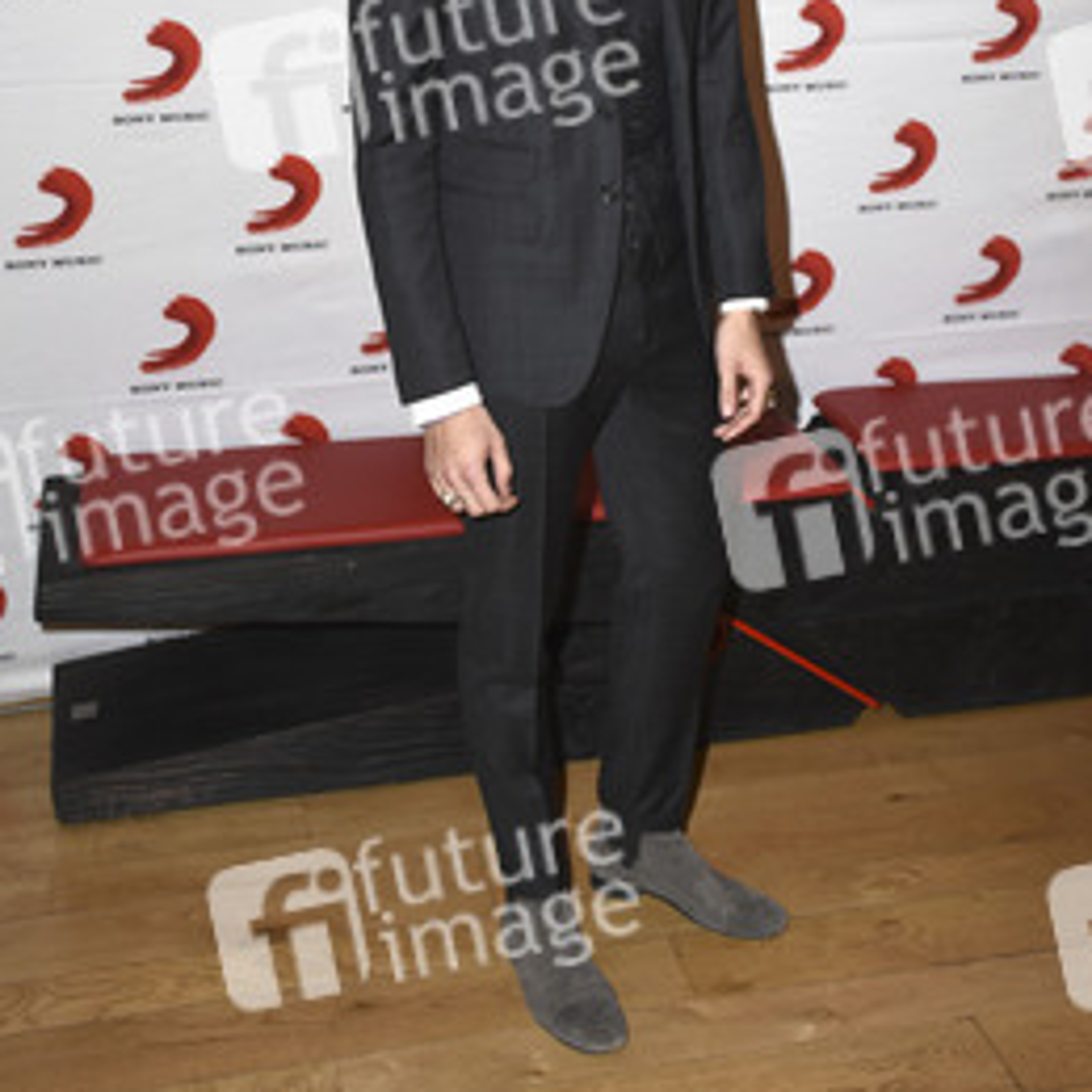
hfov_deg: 33.4
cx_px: 546
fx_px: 1820
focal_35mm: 51
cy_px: 281
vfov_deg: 32.8
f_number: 4.5
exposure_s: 1/200
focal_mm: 26
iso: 640
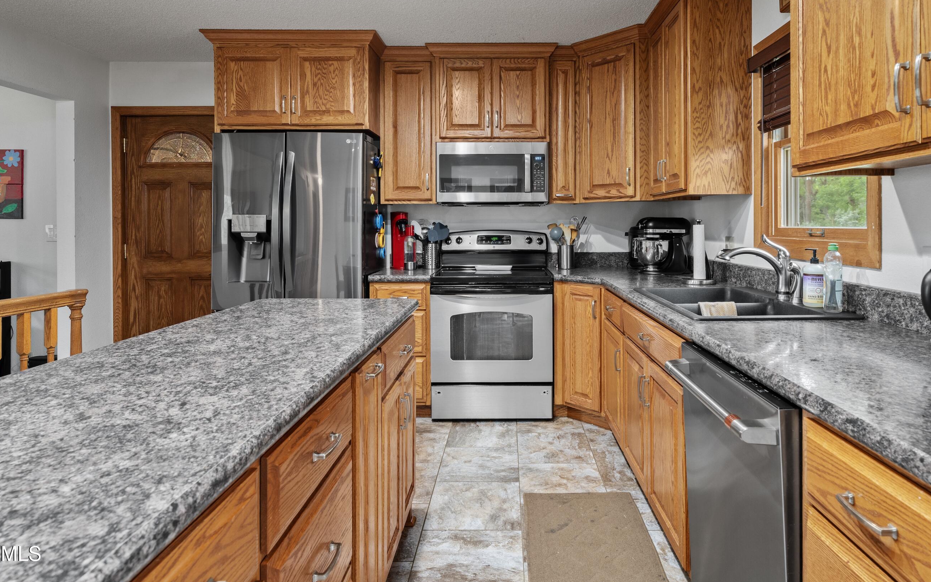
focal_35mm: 21
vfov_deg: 57.2
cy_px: 228
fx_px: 528
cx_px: 506
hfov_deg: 82.6
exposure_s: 1
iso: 500
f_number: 8
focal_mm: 17.7
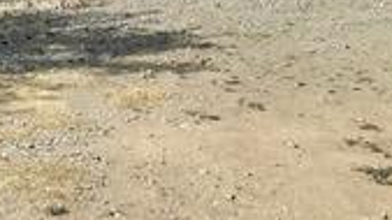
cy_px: -278
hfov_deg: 19.7
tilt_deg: +5.7
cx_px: 53
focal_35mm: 107
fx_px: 1112
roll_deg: -1.0
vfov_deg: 10.1
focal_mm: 4.25
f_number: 1.8
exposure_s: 1/3846
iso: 32
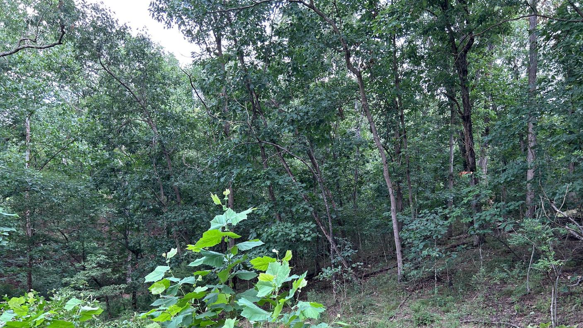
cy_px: 221
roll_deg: -0.4
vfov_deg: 39.7
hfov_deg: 66.1
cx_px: 292
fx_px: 448
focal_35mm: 29
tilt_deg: -1.6
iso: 64
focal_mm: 5.7
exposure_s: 1/121
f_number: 1.5
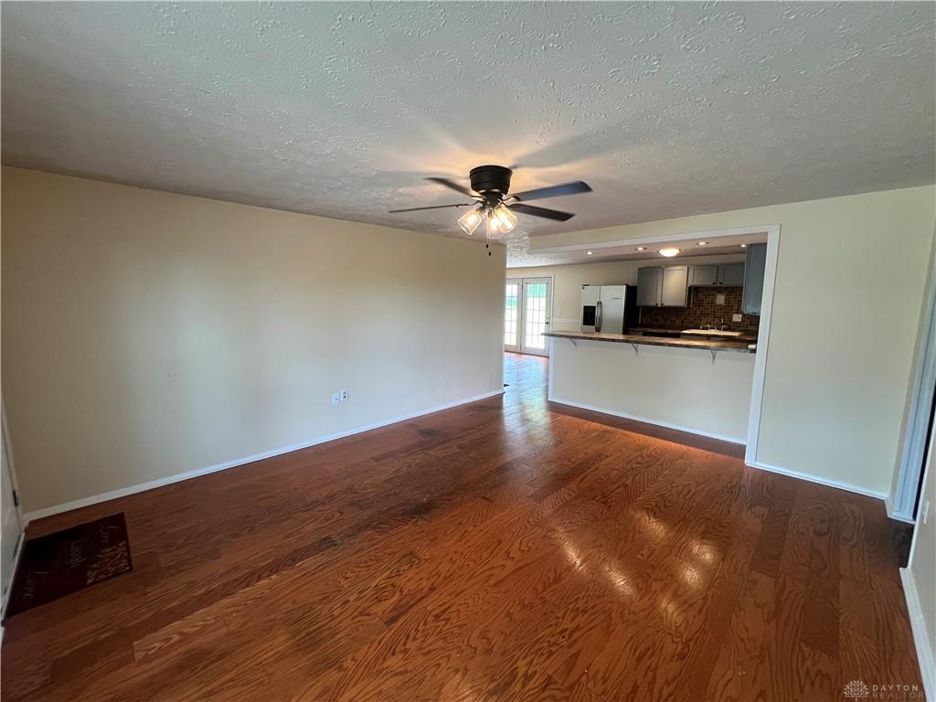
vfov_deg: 89.9
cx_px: 468
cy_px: 351
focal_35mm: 13
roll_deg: -0.5
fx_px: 352
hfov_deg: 106.2
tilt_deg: -8.4
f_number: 1.8
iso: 200
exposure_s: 1/120
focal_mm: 1.57
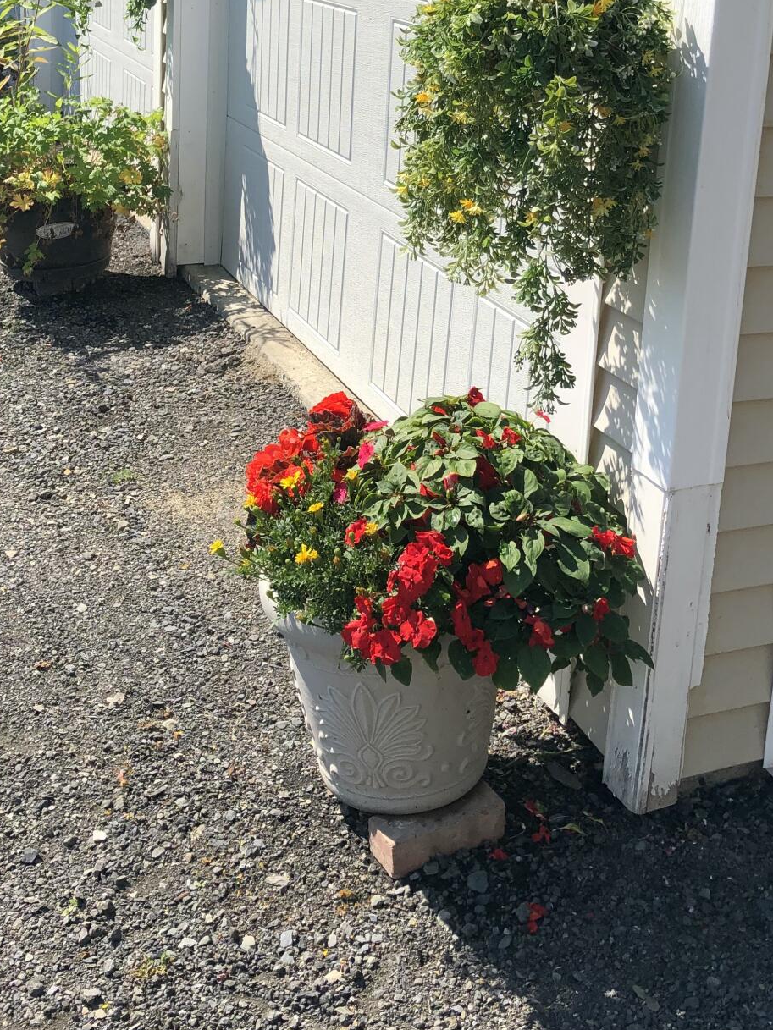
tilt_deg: -14.6
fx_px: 1369
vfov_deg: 39.9
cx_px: 461
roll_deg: -4.9
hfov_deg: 31.4
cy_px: 233
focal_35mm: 46
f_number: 1.8
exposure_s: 1/1499
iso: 20
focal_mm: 3.99
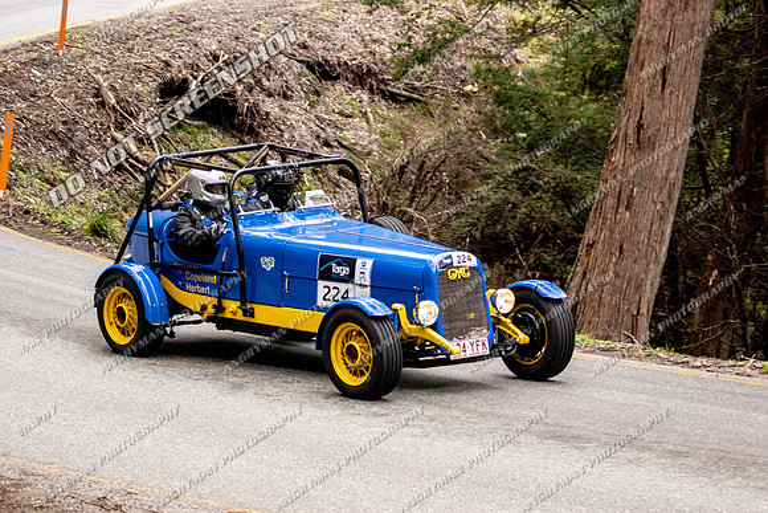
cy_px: 256
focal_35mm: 180
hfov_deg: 11.4
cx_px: 384
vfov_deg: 7.6
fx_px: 3841
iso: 640
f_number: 4.5
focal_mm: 120
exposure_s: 1/640
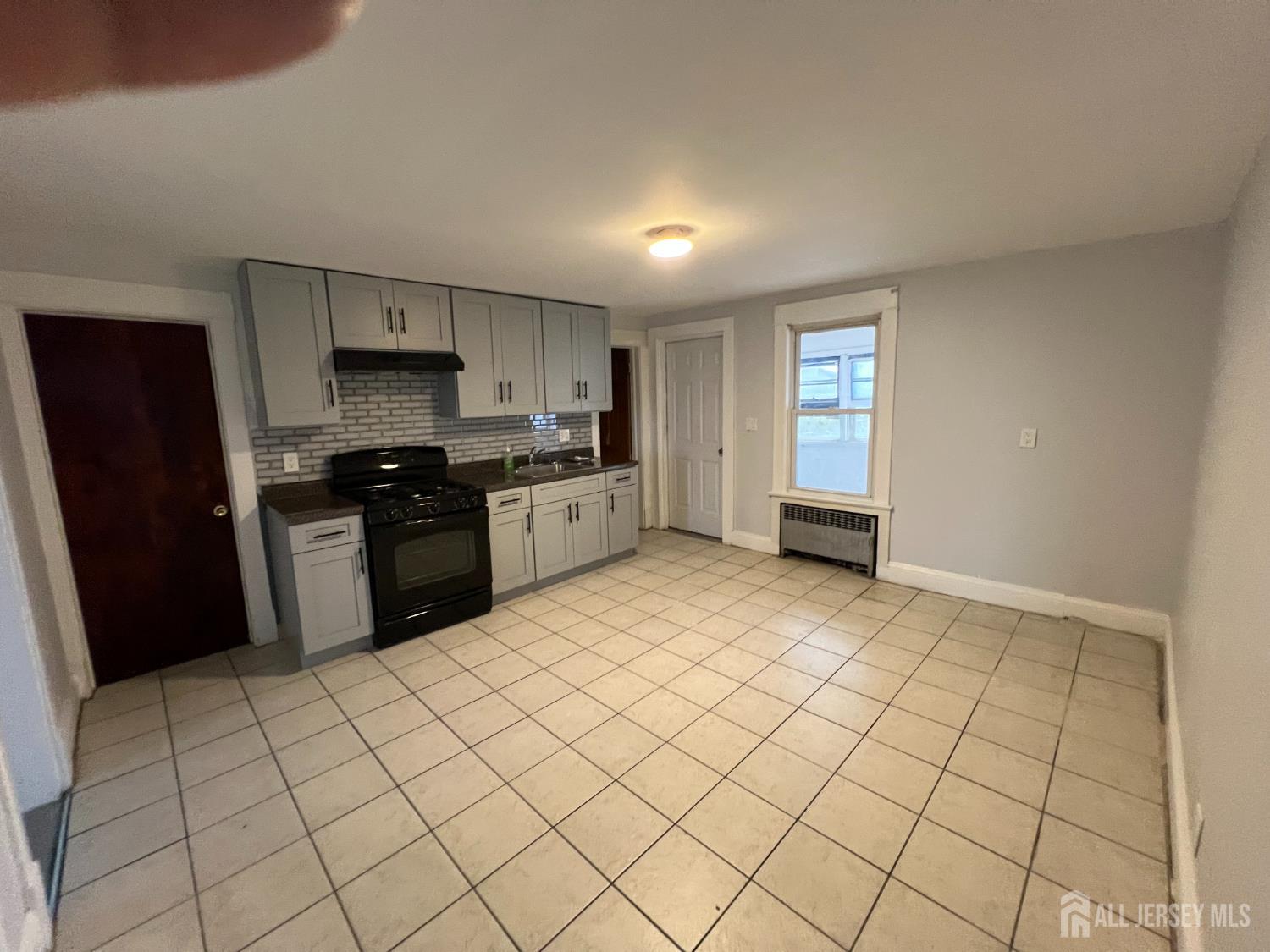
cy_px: 476
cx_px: 635
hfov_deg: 106.2
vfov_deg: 89.9
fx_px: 477
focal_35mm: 13
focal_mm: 1.57
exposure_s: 1/60
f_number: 1.8
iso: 320
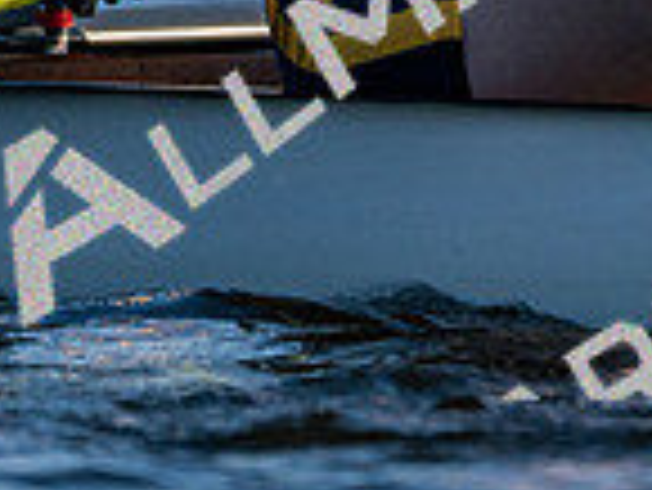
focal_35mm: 2303
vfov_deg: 0.6
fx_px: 43413
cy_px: -369
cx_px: 913
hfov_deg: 0.9
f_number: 4.5
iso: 250
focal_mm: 400
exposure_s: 1/2500
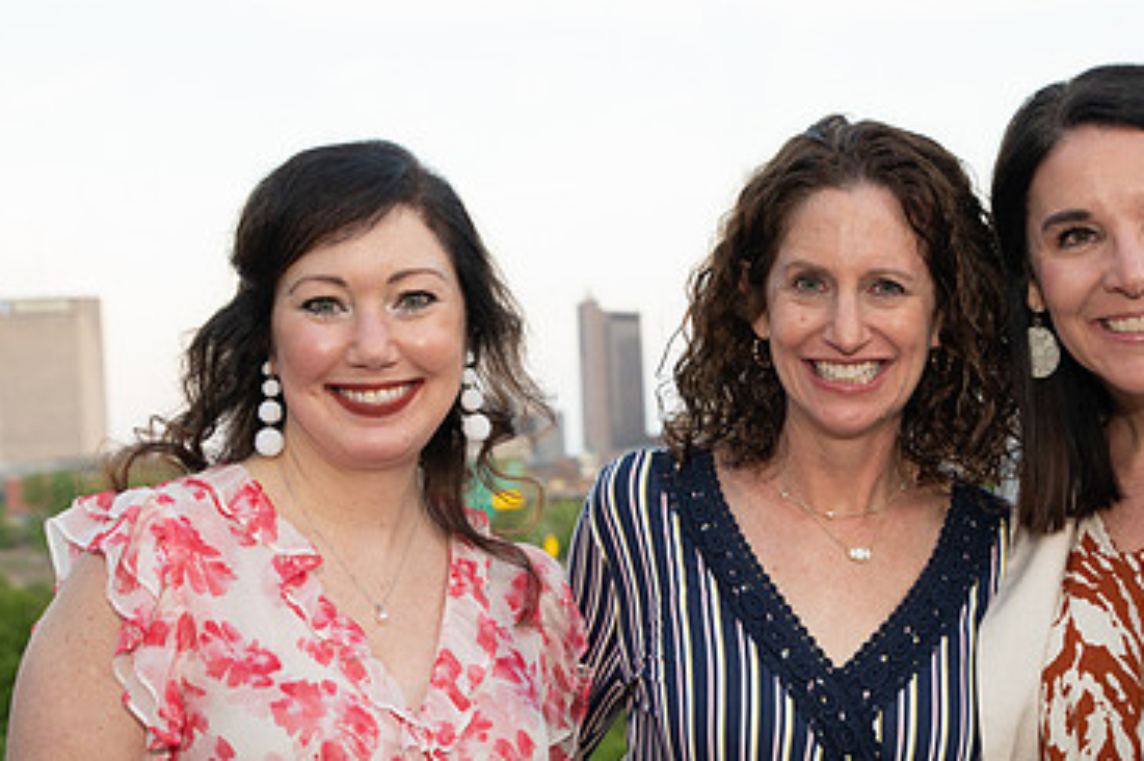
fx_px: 2127
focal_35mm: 67
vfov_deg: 20.2
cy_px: 532
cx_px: 704
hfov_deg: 30.0
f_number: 4
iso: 500
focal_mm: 40
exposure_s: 1/200
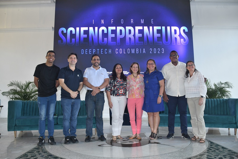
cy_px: 80
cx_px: 119
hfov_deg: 67.4
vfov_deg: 47.9
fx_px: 178
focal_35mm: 27
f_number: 4.5
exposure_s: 1/60
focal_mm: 18
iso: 640
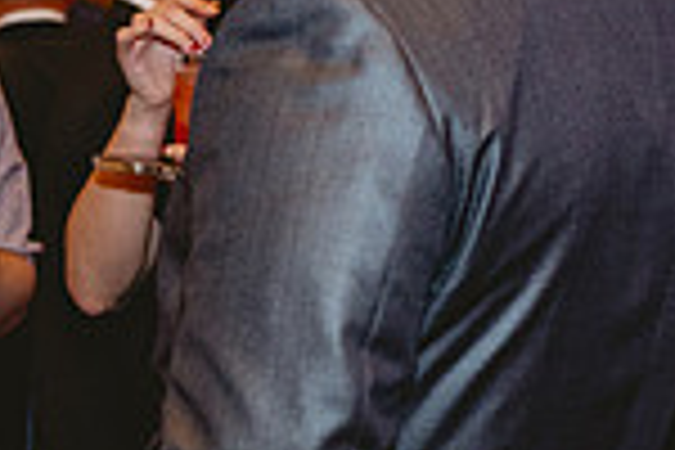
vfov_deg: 9.2
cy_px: 308
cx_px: -453
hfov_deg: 12.8
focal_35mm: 149
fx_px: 2794
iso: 1600
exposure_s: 1/125
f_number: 2.8
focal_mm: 35
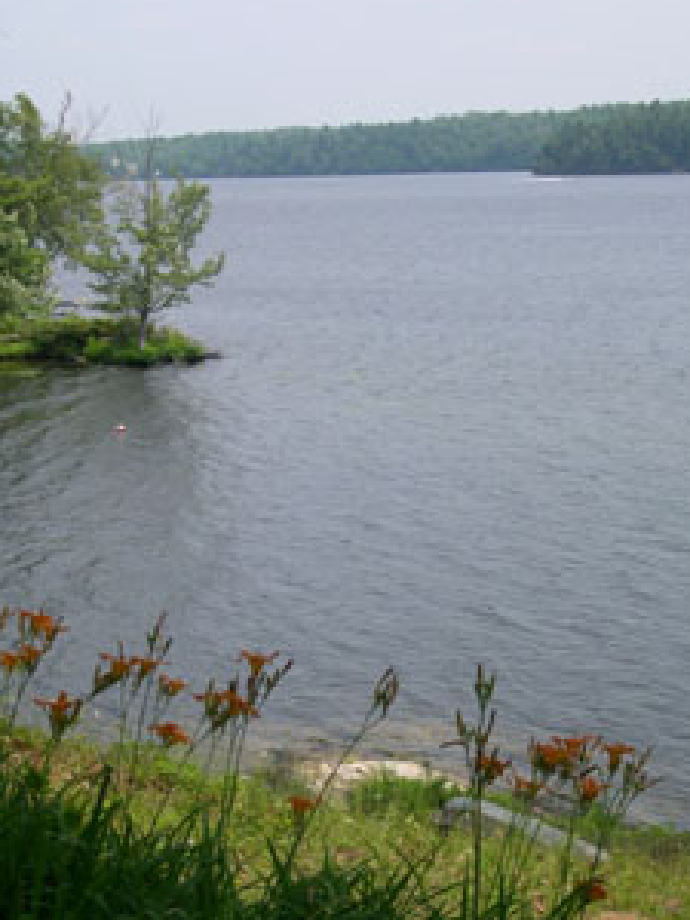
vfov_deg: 25.6
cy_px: 518
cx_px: 383
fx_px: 2020
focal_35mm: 76
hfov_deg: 19.4
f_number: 9.2
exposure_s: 1/116
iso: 100
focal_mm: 12.2
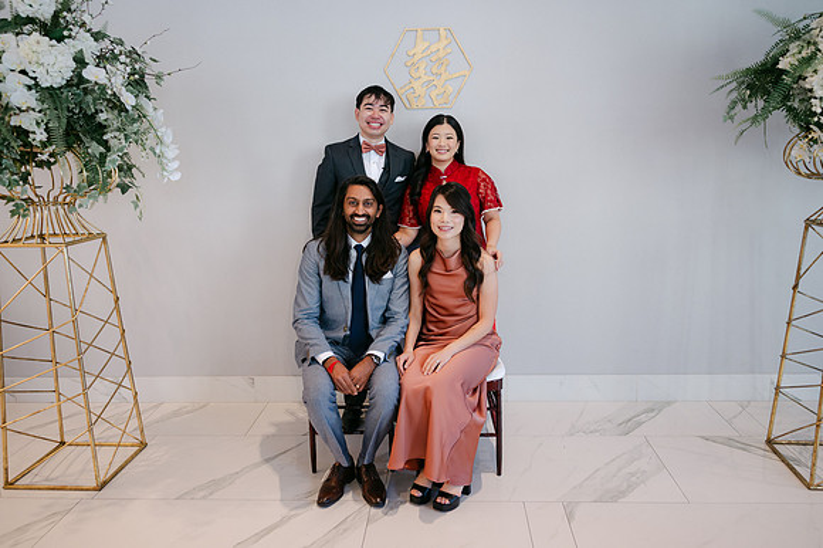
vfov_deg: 46.4
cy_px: 274
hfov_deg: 65.5
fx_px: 640
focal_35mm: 28
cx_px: 412
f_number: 4
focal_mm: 28
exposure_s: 1/100
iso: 800
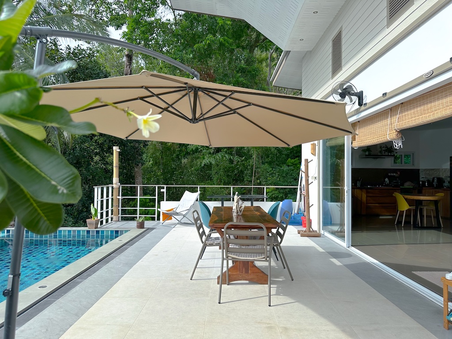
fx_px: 313
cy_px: 170
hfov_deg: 71.6
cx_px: 226
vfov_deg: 56.8
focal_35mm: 24
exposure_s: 1/2469
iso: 80
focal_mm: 6.86
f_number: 1.78
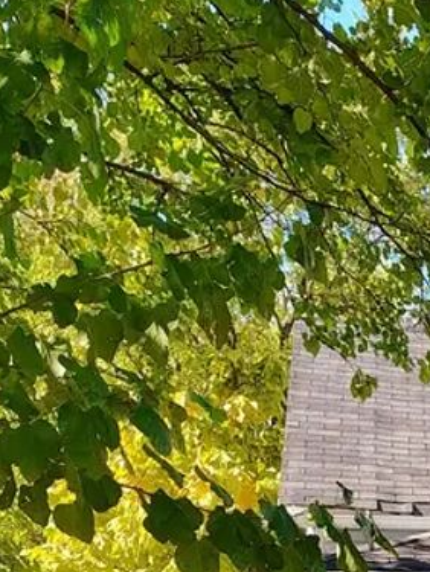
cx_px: 692
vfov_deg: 20.0
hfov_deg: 15.4
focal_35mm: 87
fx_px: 1439
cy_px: 810
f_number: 1.8
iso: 131
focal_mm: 5.56
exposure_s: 1/200
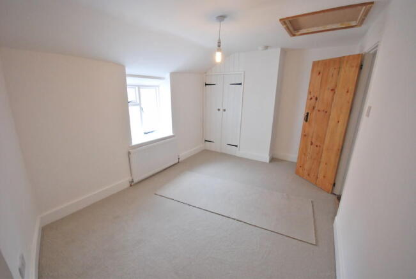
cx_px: 208
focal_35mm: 15
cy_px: 140
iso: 800
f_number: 5.6
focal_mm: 10
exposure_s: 1/80
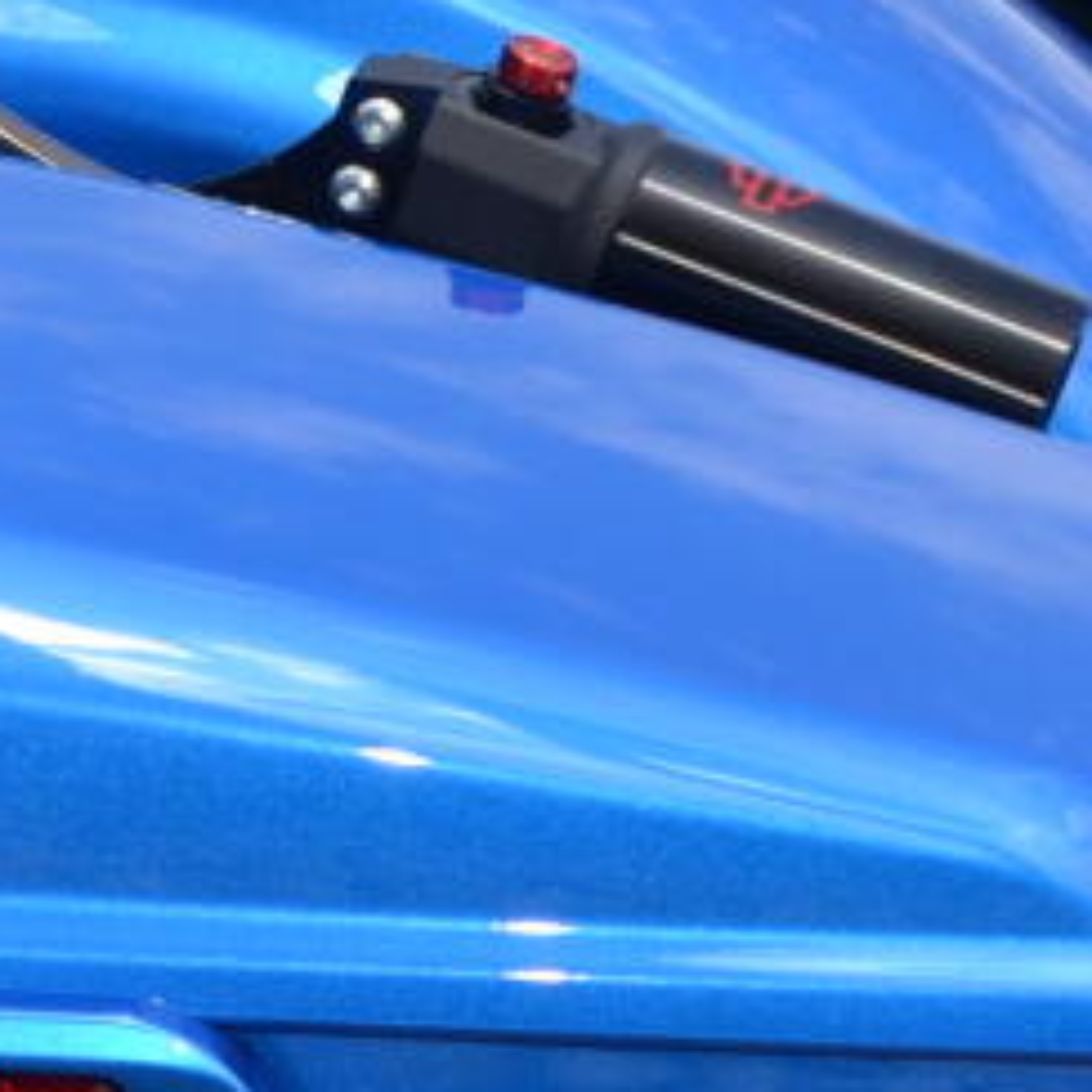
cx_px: -1732
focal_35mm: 209
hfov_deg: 7.7
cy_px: 69
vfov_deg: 8.3
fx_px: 7459
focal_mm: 20
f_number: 6.3
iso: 100
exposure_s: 1/200
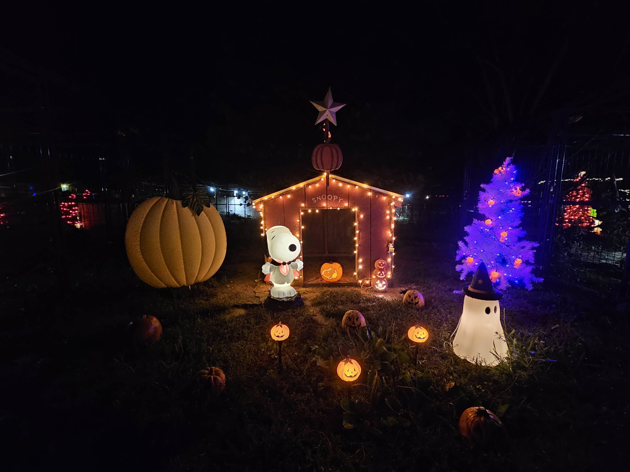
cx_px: 315
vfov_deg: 89.9
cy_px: 236
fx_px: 237
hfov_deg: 106.2
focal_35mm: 13
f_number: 2.2
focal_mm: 2.2
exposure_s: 1/24
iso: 1250
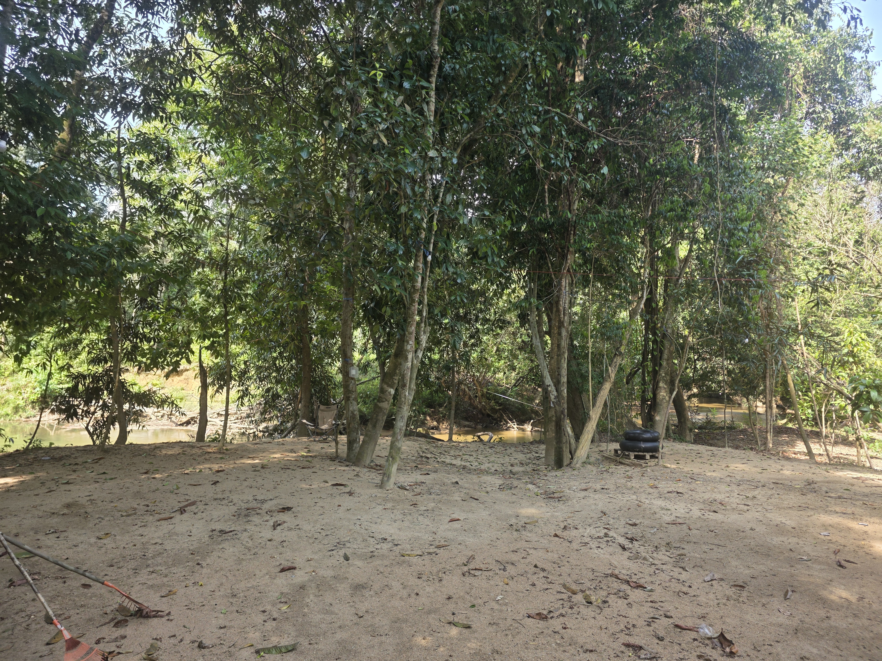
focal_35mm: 23
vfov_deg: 58.9
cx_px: 441
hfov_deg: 73.9
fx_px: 586
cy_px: 330
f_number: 1.7
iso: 32
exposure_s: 1/180
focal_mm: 6.3
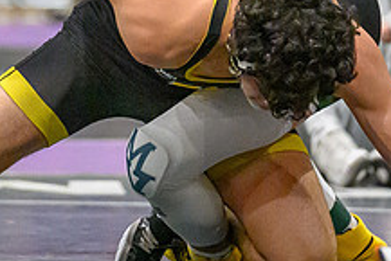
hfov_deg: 2.3
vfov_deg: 1.5
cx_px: 74
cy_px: -30
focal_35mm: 914
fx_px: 9933
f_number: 2.8
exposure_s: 1/800
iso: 12800
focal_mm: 200
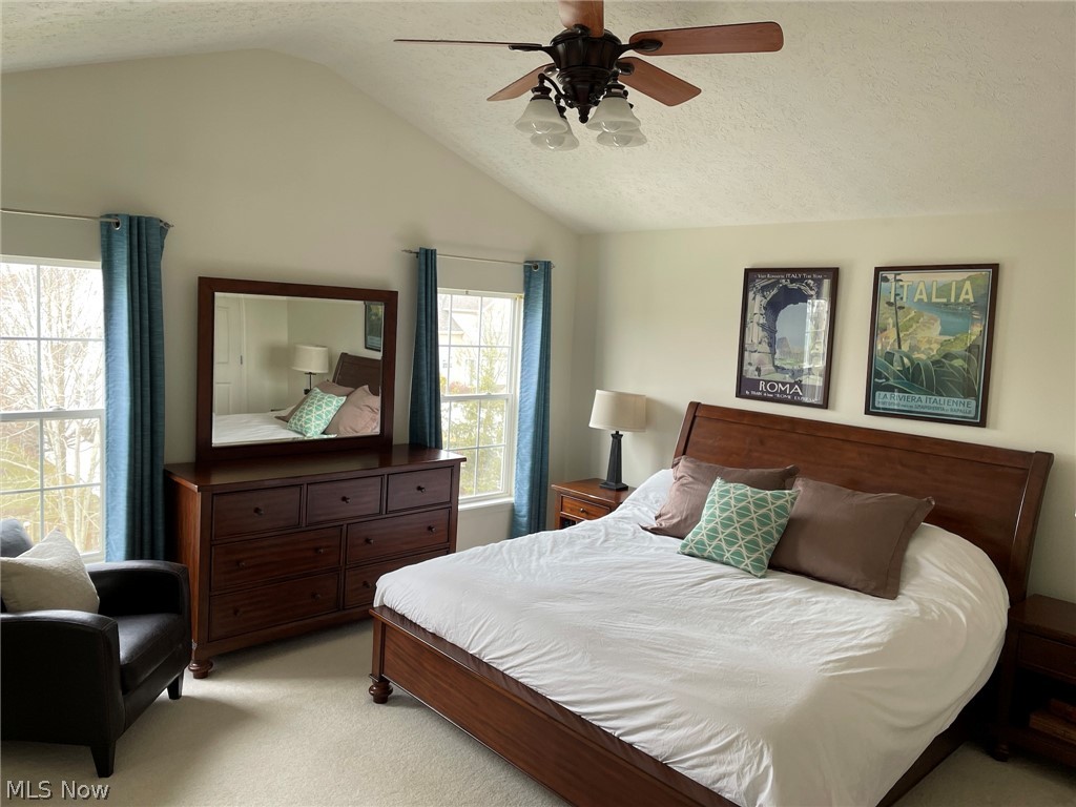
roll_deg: -2.3
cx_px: 538
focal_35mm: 26
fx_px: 808
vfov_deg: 53.1
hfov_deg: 67.3
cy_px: 404
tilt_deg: -5.5
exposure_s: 1/121
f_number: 1.6
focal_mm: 4.2
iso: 64
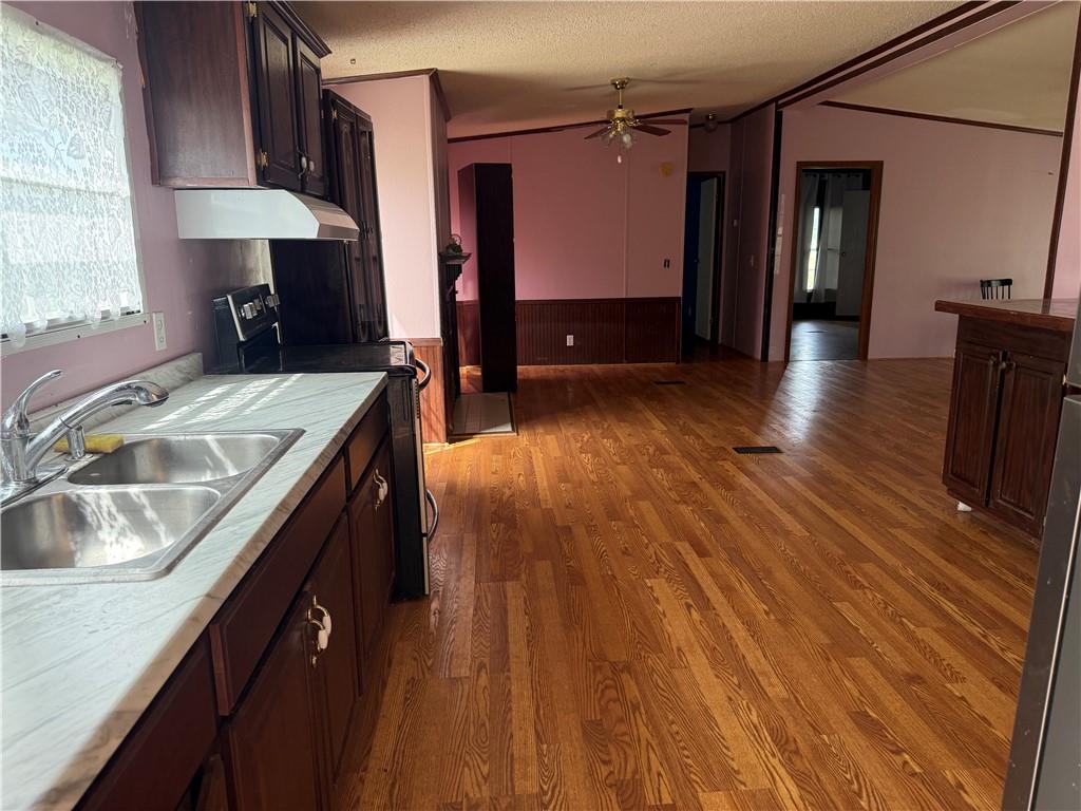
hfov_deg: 71.6
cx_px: 540
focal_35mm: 24
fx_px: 749
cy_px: 406
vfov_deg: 56.8
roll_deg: +0.1
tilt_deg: -11.5
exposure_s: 1/176
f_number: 1.78
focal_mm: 6.76
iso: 200
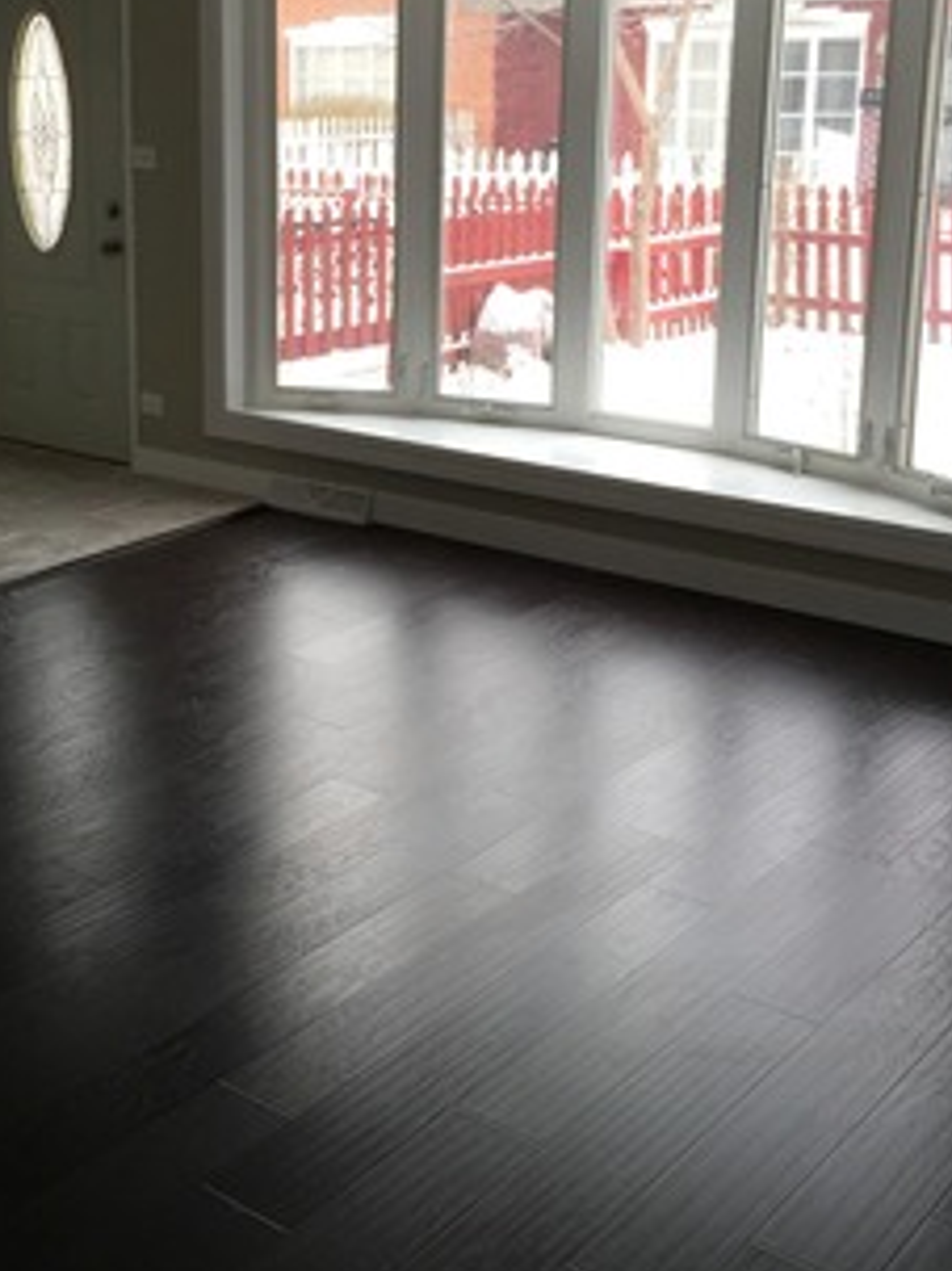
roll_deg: +0.1
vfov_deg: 41.0
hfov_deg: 31.3
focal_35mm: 46
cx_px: 327
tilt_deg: -12.0
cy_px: 495
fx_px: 1688
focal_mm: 4.15
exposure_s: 1/120
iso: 50
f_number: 2.2
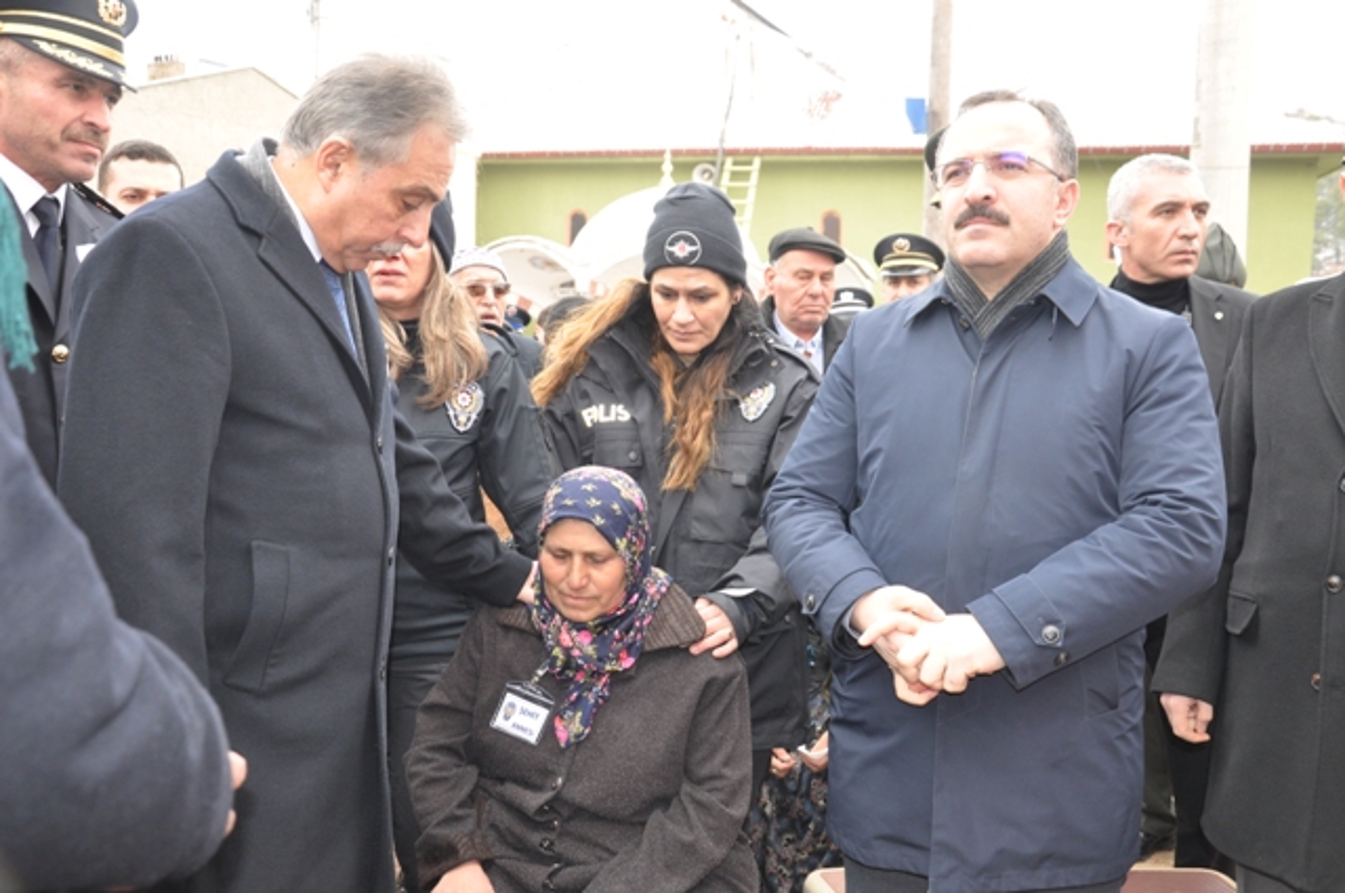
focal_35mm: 36
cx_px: 672
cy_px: 446
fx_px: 1343
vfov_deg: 36.8
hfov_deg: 53.2
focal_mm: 24
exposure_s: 1/200
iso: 640
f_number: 5.6
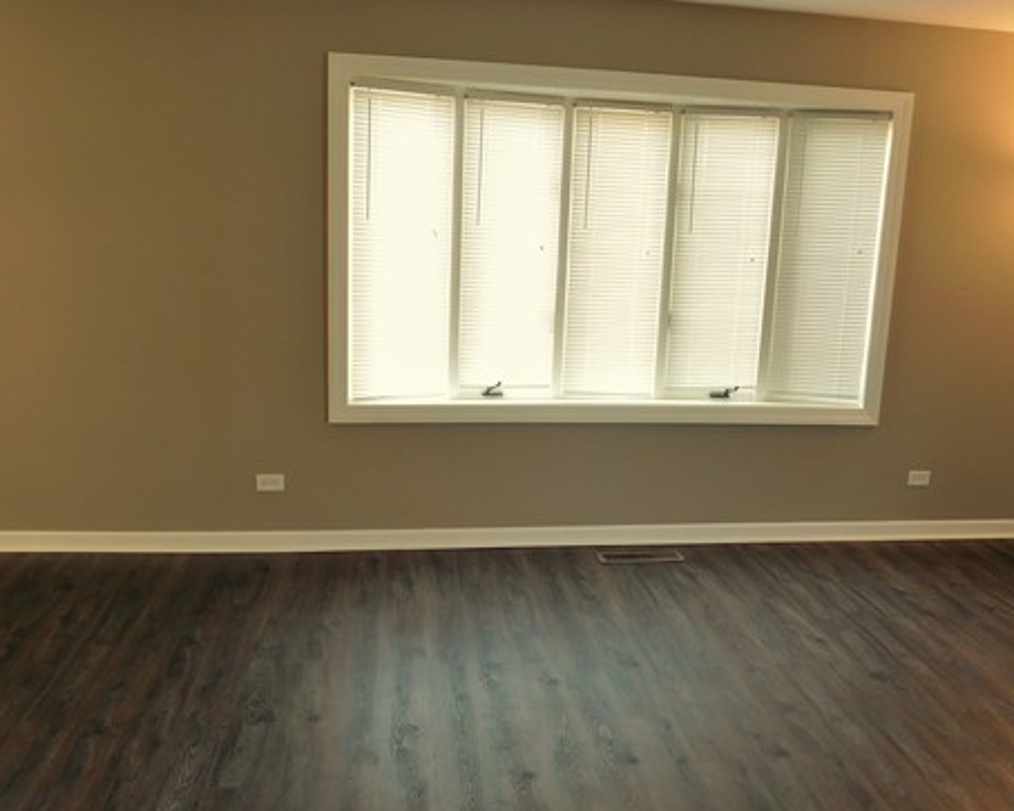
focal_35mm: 33
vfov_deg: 44.5
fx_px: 990
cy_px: 422
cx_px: 567
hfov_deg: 54.1
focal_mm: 4.1
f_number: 3
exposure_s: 1/30
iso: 125
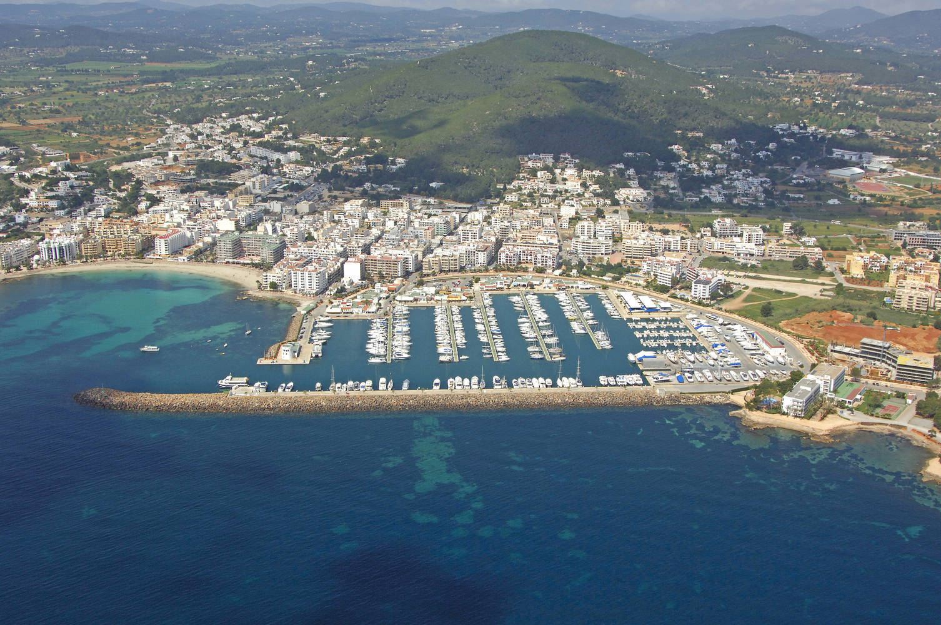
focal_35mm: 36
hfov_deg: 53.2
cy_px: 312
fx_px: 940
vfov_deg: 36.8
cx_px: 470
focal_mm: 24
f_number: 9
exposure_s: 1/1000
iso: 400
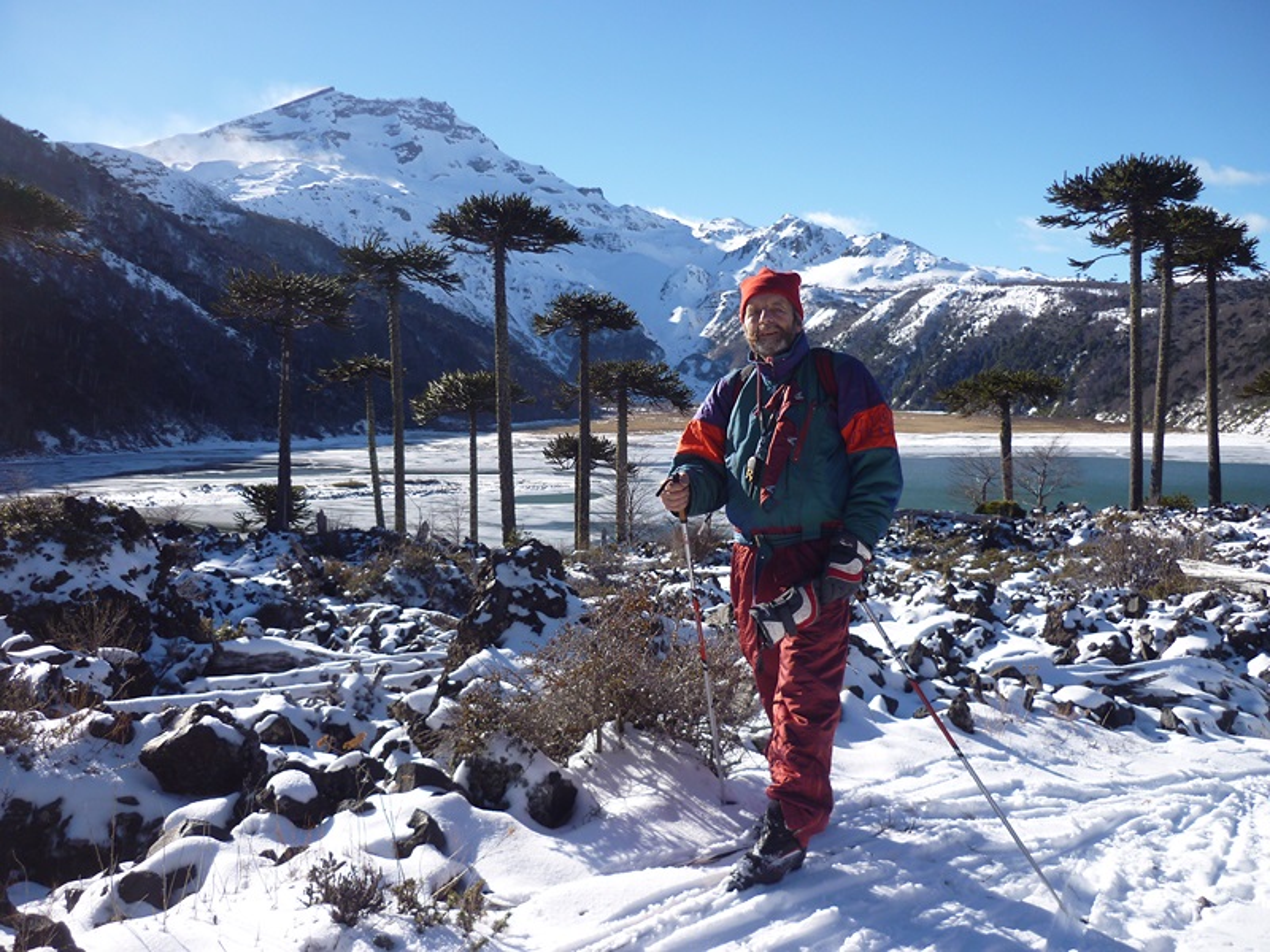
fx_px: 1137
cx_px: 635
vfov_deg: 45.4
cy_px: 476
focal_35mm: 31
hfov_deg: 58.4
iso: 80
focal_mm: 5.5
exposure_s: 1/160
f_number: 8
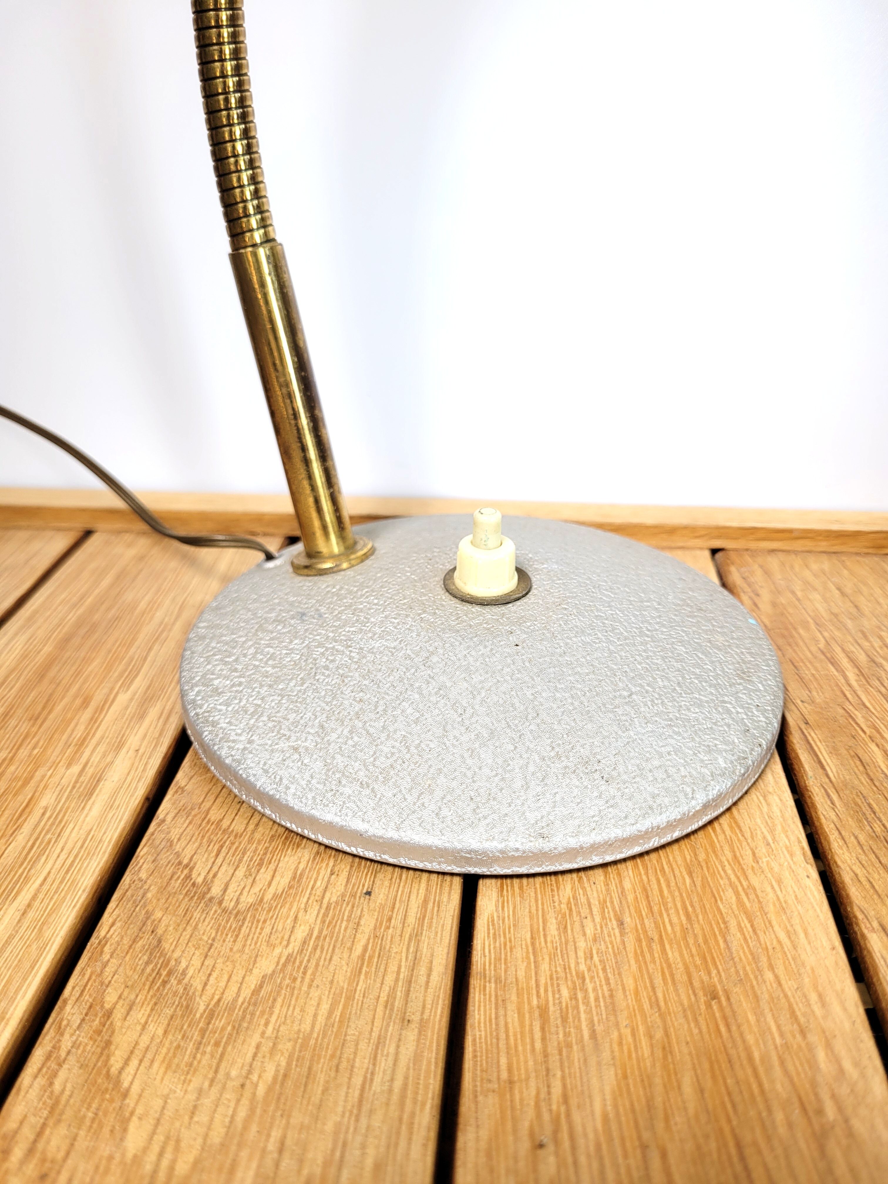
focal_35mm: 26
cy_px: 592
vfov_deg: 67.3
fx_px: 889
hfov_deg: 53.1
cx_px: 444
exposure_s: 1/521
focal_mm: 5.4
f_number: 1.8
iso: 40
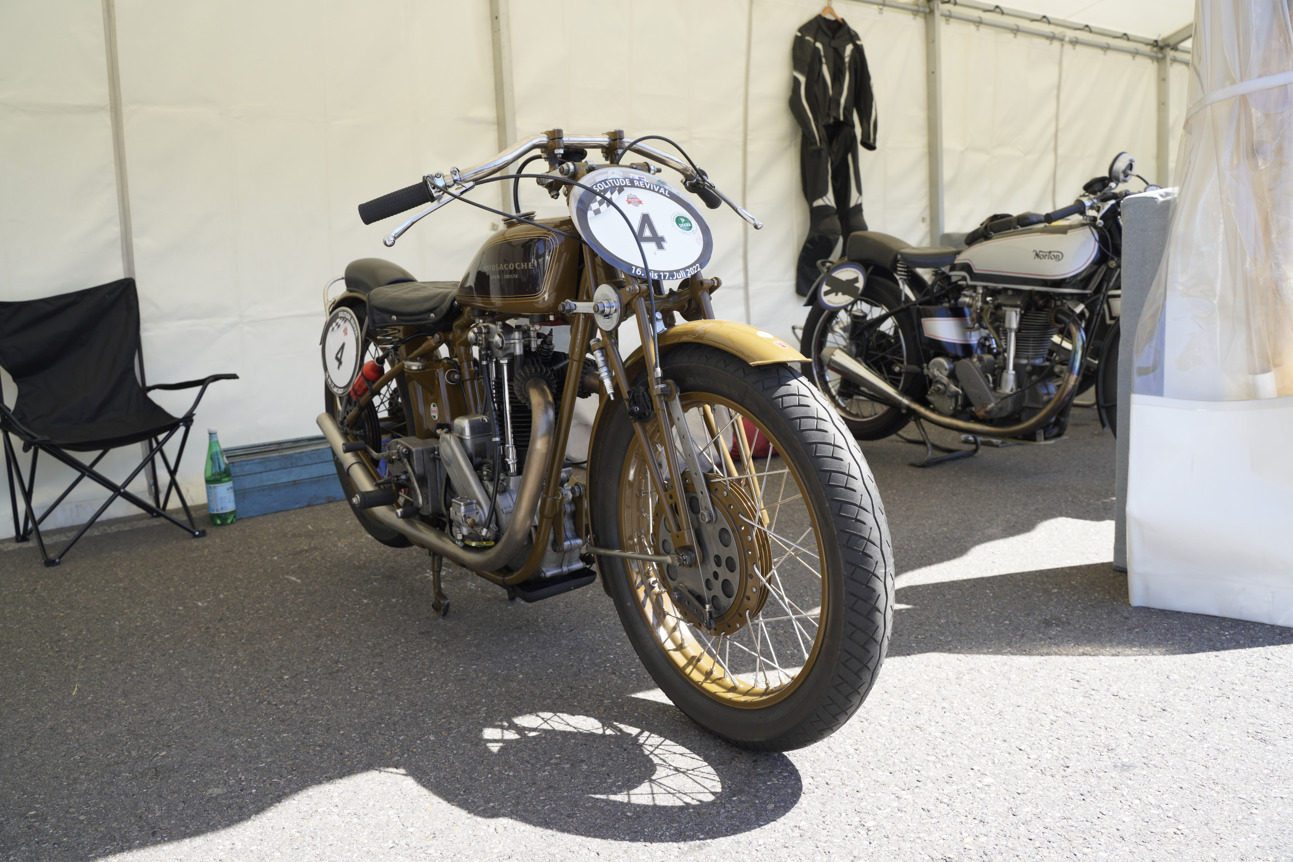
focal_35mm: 28
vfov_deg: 46.4
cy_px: 431
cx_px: 646
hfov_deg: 65.5
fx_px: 1006
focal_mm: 28
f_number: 6.3
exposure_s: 1/160
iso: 200
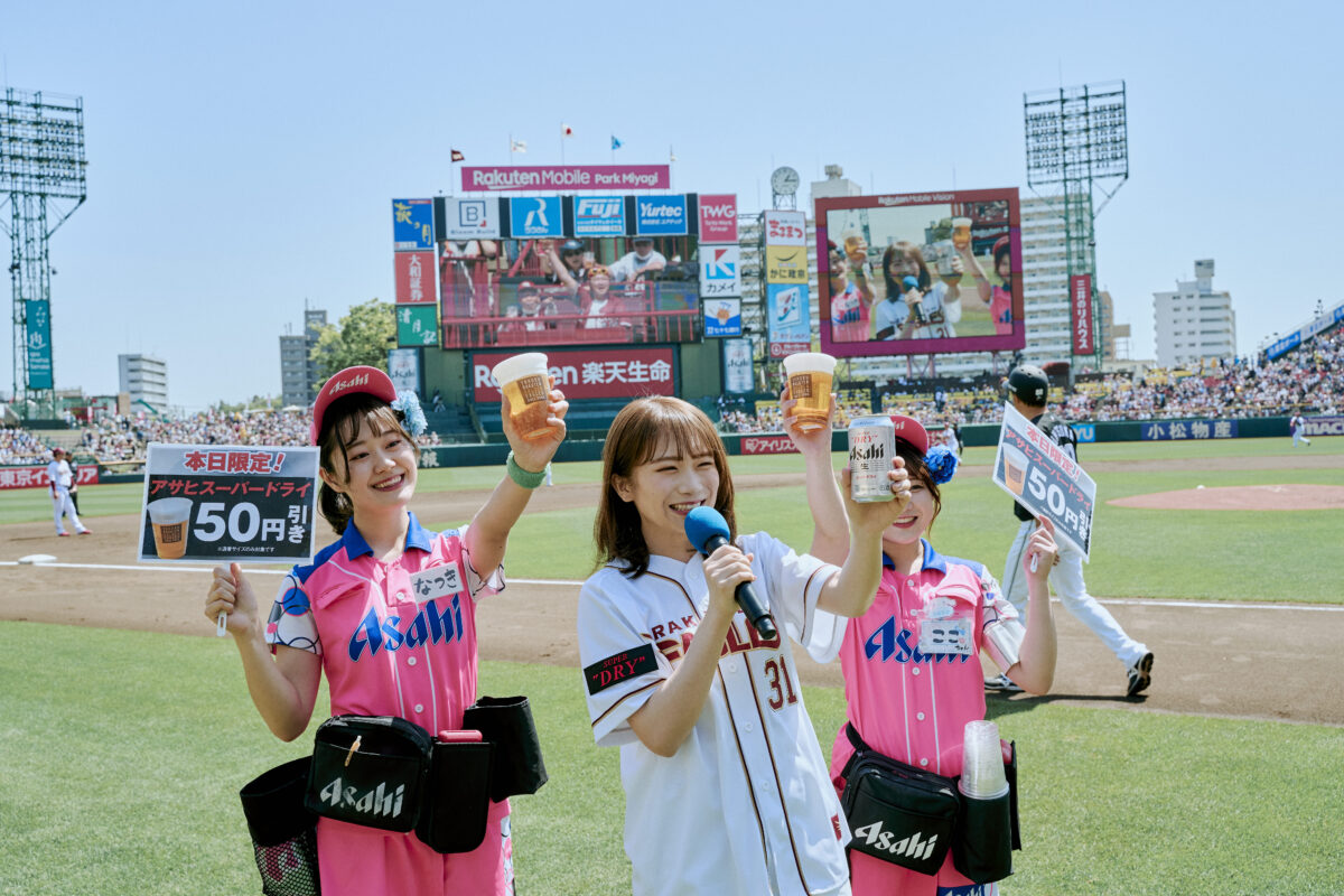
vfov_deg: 35.1
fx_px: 1419
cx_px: 672
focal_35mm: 38
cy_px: 448
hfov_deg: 50.7
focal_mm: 38
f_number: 8
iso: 400
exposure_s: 1/500
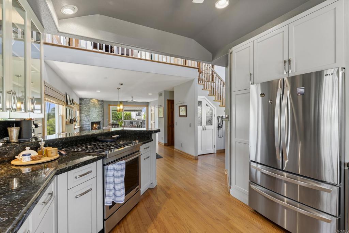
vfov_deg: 73.8
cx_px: 174
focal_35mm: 16
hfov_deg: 96.7
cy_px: 116
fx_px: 155
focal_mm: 16
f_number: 8
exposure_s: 1/3
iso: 500
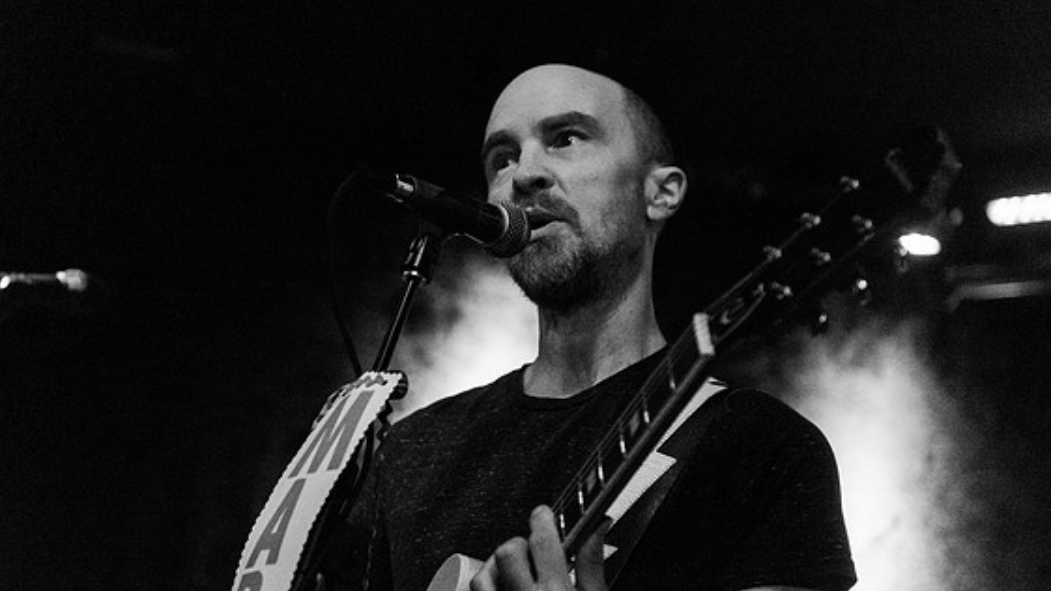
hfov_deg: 31.4
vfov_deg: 18.0
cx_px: 524
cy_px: 324
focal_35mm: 67
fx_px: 1867
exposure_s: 1/100
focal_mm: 62
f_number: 3.2
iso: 3200
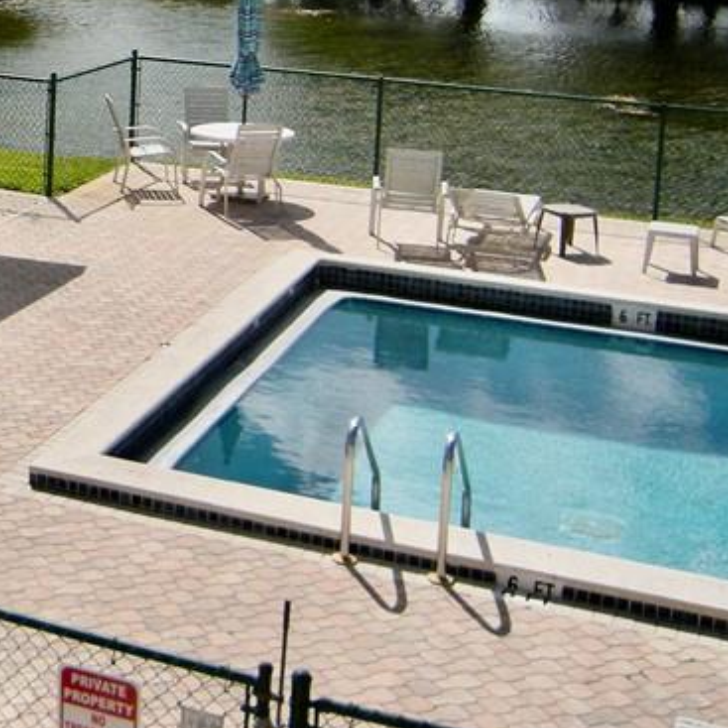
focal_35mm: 69
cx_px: -173
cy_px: 30
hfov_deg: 22.7
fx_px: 1642
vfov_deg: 24.1
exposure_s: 1/646
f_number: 5.6
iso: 64
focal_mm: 4.7
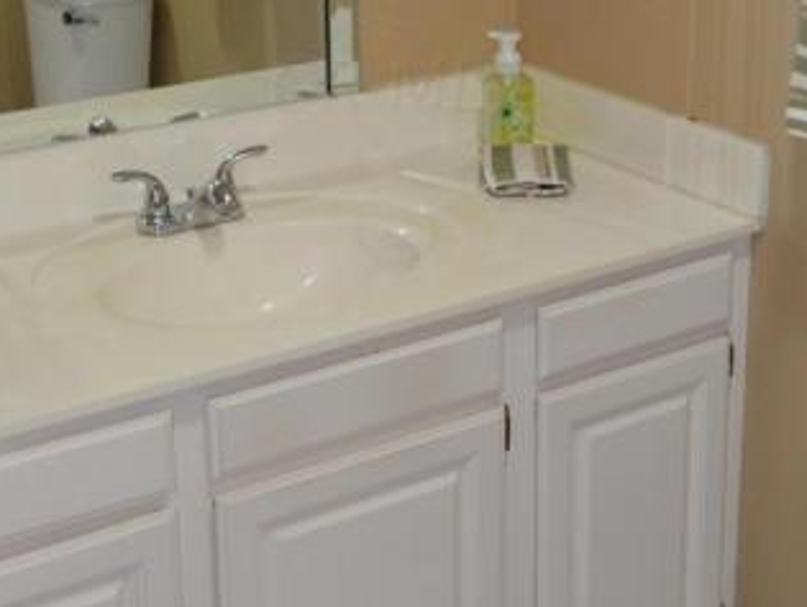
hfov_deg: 27.7
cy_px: 81
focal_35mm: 70
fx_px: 1634
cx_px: 395
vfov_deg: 20.7
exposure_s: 1/60
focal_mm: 20
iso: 1400
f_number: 3.8
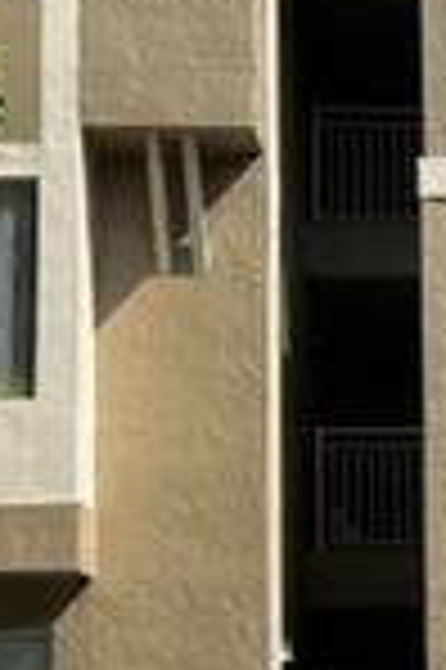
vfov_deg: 17.6
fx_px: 2161
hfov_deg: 11.1
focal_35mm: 116
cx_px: 766
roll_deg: +1.6
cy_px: 400
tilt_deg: +7.9
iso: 50
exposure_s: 1/3165
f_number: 1.5
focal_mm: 5.7
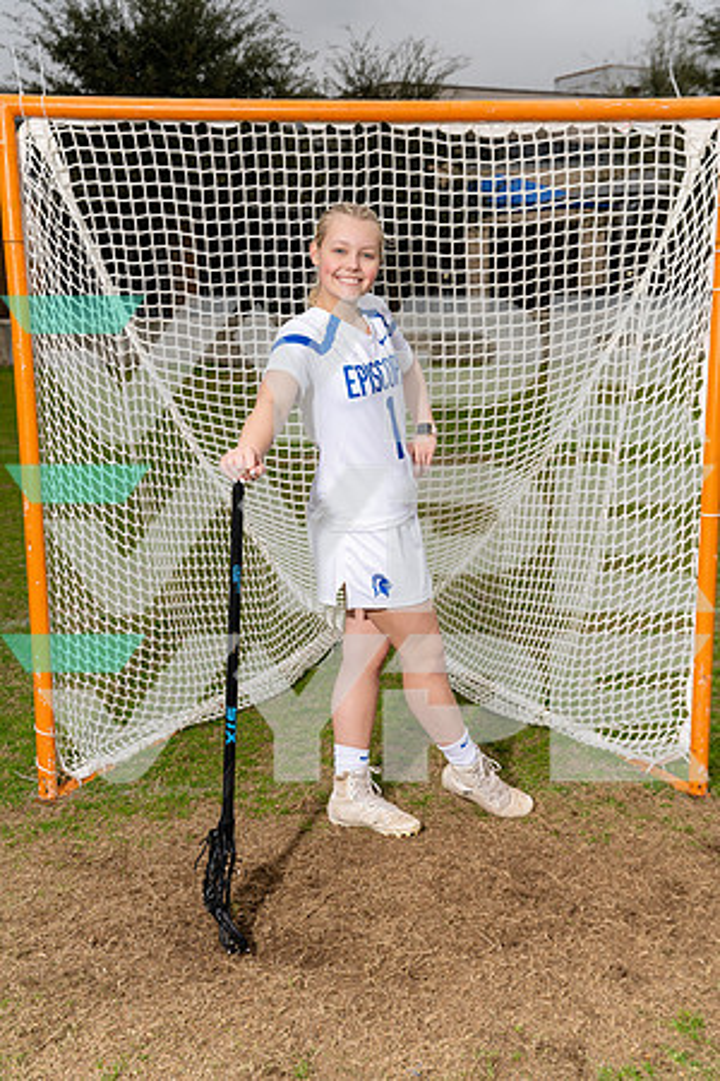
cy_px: 540
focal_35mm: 46
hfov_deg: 29.2
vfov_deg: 42.7
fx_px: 1380
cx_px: 360
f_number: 6.3
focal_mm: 46
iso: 200
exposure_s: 1/250
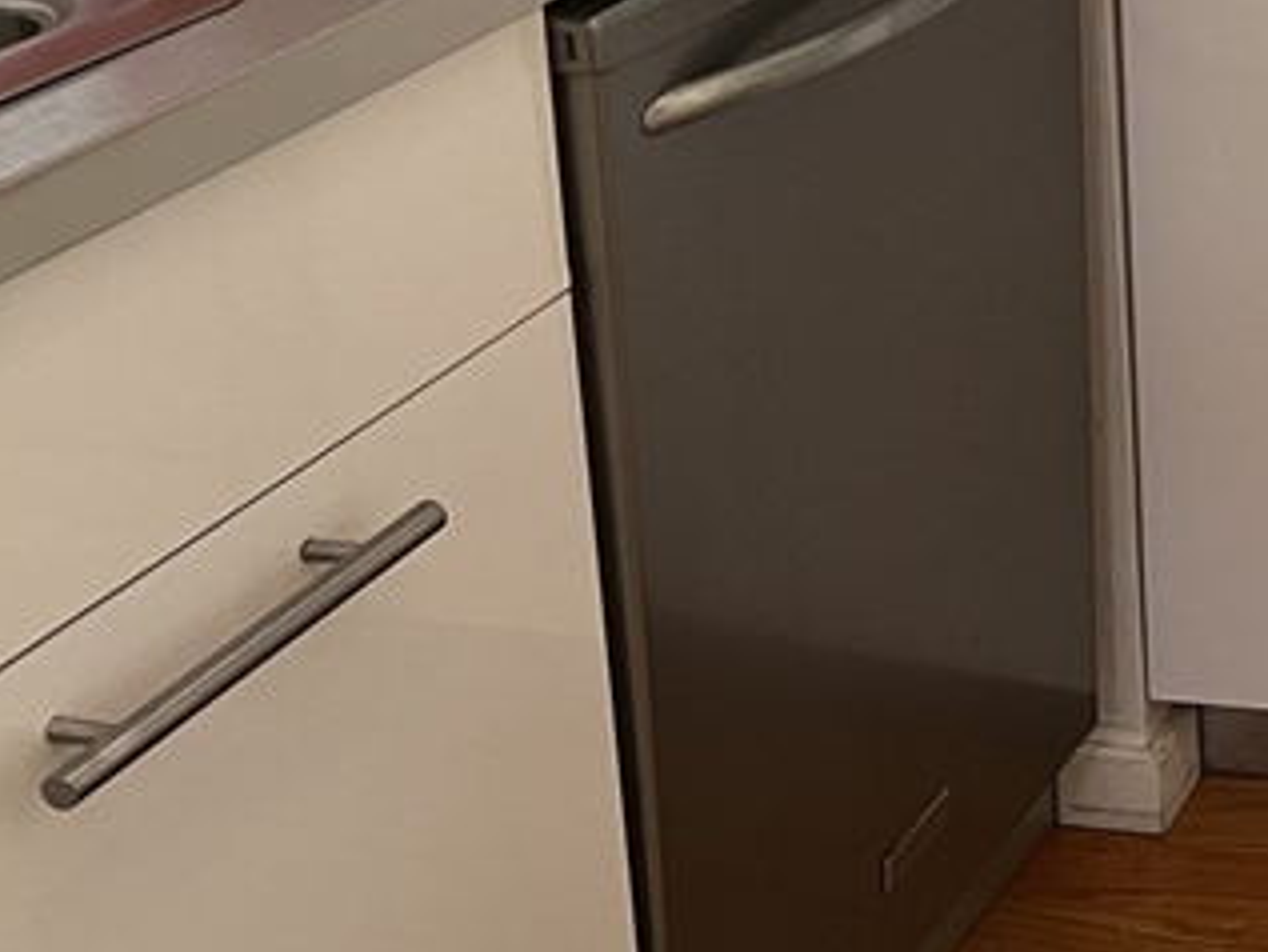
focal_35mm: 84
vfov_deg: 17.2
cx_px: 1940
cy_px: 28
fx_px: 3078
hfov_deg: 19.9
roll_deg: -2.7
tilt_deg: -17.3
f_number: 1.5
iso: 200
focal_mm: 5.7
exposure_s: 1/60
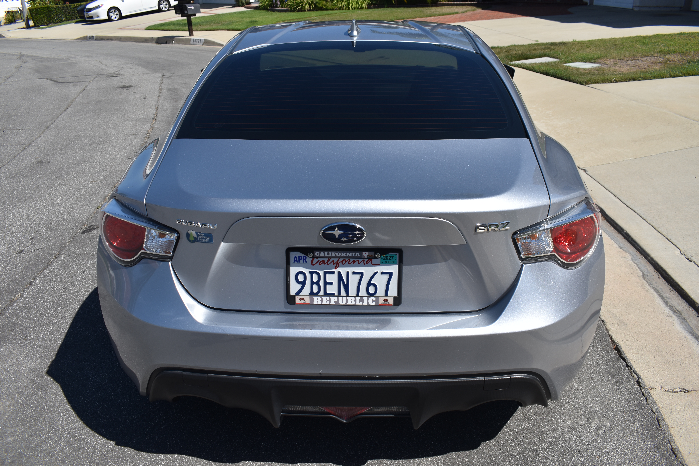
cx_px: 350
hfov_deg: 67.4
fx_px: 524
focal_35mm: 27
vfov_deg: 47.9
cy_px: 233
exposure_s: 1/800
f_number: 5.6
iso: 125
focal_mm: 18
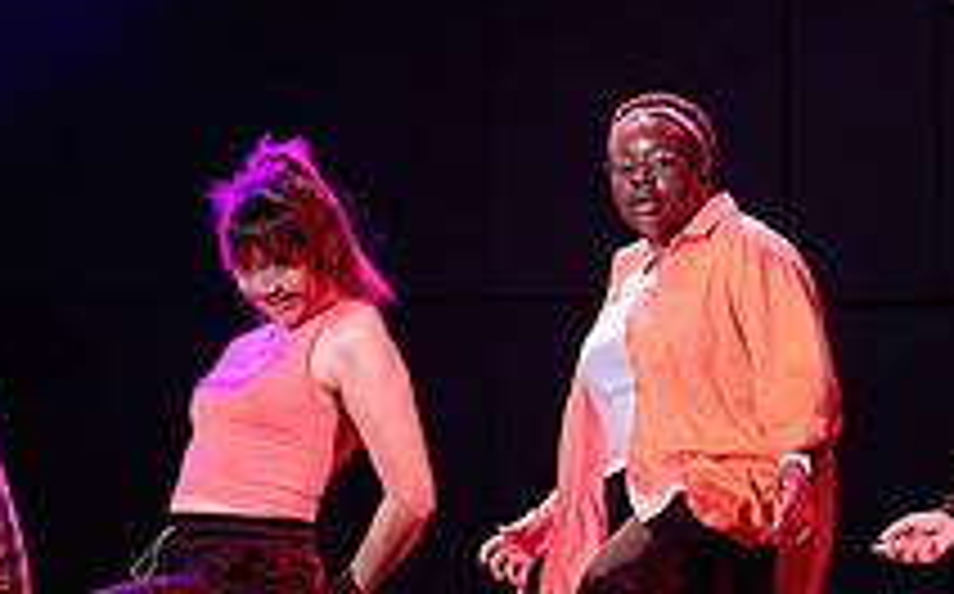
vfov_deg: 3.7
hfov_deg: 6.0
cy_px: 419
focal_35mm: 352
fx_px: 9142
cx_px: 551
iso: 1600
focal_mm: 120
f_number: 2.8
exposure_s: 1/160
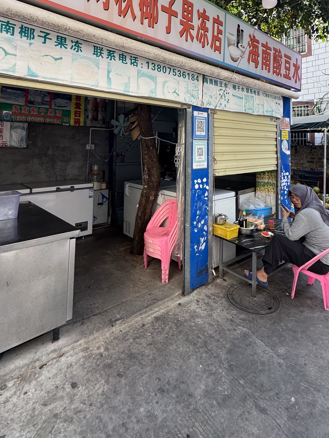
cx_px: 169
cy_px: 128
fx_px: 253
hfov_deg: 66.0
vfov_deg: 77.6
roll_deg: +2.6
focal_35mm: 20
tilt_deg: -0.8
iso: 40
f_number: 2.2
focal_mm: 2.22
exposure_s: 1/260
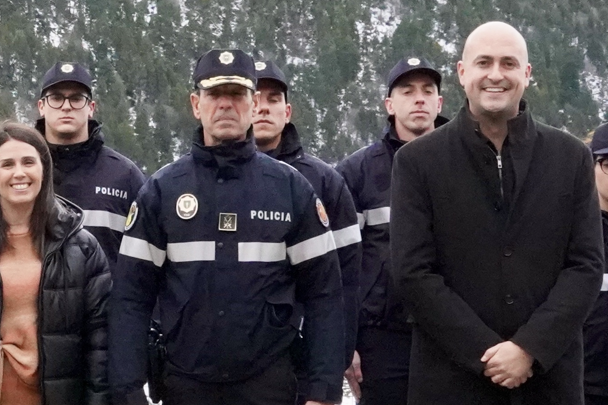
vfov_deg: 12.3
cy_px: 134
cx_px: 202
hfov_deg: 18.4
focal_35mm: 111
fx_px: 1875
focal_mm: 34
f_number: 13
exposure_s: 1/1250
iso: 12800
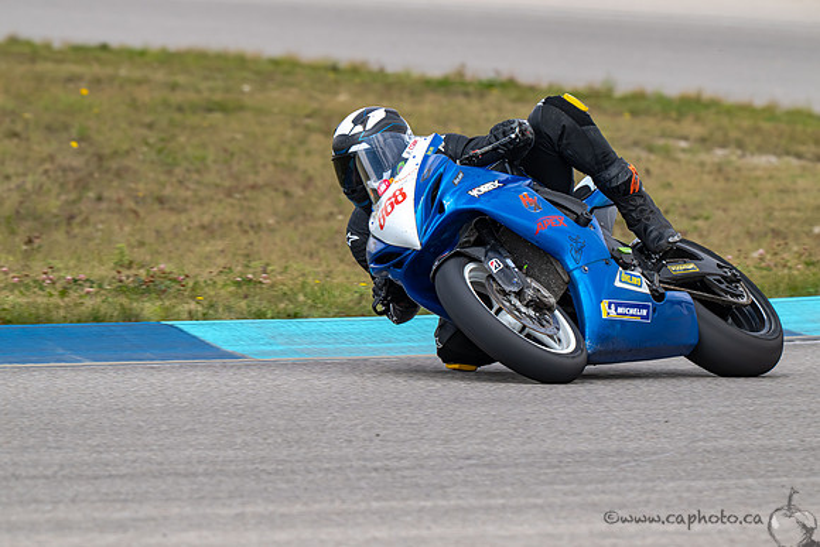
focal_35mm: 490
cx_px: 410
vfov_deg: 2.8
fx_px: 11163
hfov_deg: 4.2
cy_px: 274
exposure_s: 1/800
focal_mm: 490
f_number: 11
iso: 640
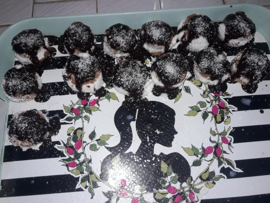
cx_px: 135
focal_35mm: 28
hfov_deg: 63.4
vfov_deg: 49.8
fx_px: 218
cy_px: 102
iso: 40
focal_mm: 3.7
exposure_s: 1/109
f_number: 1.9
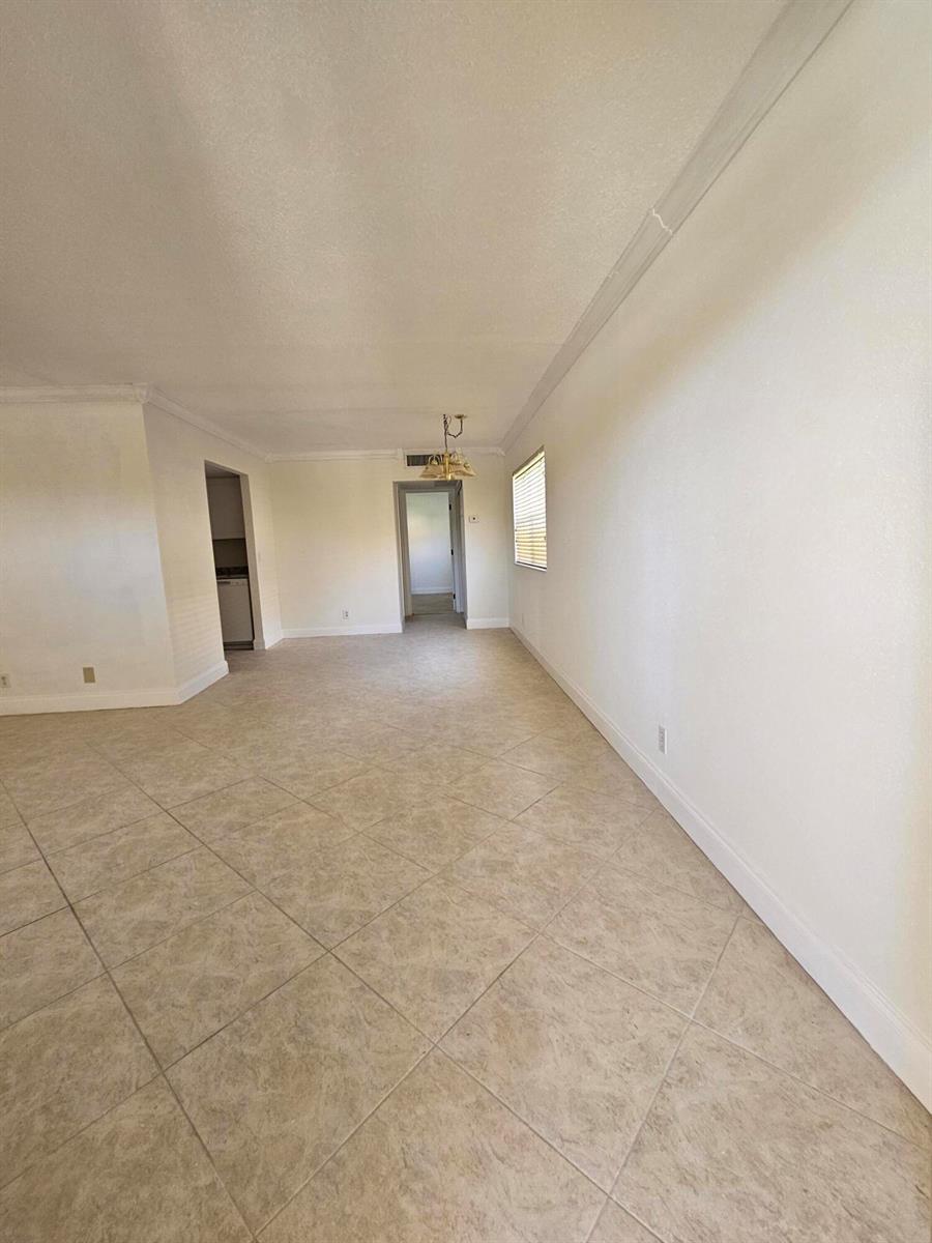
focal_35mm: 13
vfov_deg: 106.2
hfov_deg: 89.9
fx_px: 467
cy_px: 622
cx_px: 466
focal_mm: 2.2
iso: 80
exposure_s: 1/60
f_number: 2.2
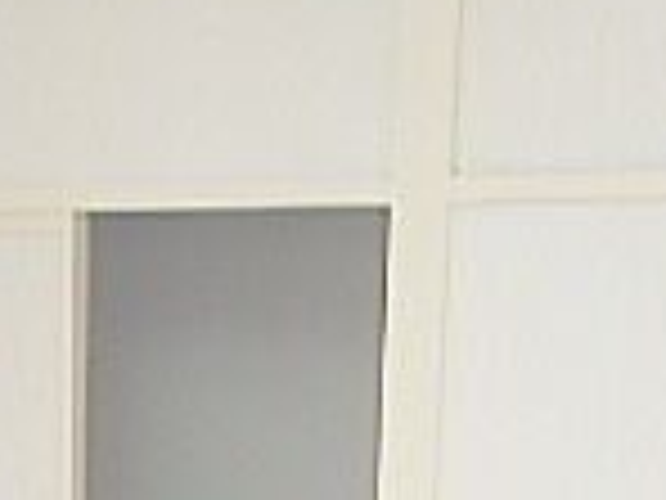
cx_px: 14
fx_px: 1751
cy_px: 802
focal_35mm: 91
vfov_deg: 14.8
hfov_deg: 20.9
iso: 200
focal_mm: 3.7
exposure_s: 1/60
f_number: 3.5
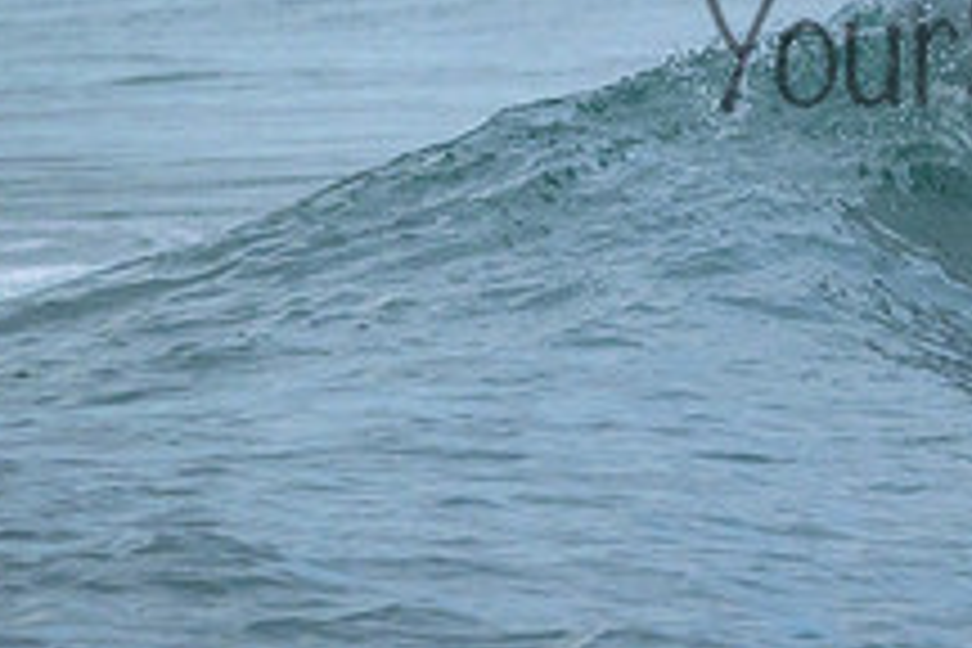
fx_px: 44196
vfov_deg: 0.8
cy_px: 2
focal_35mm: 1637
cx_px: 1166
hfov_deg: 1.3
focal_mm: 610
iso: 3200
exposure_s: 1/1250
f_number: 11
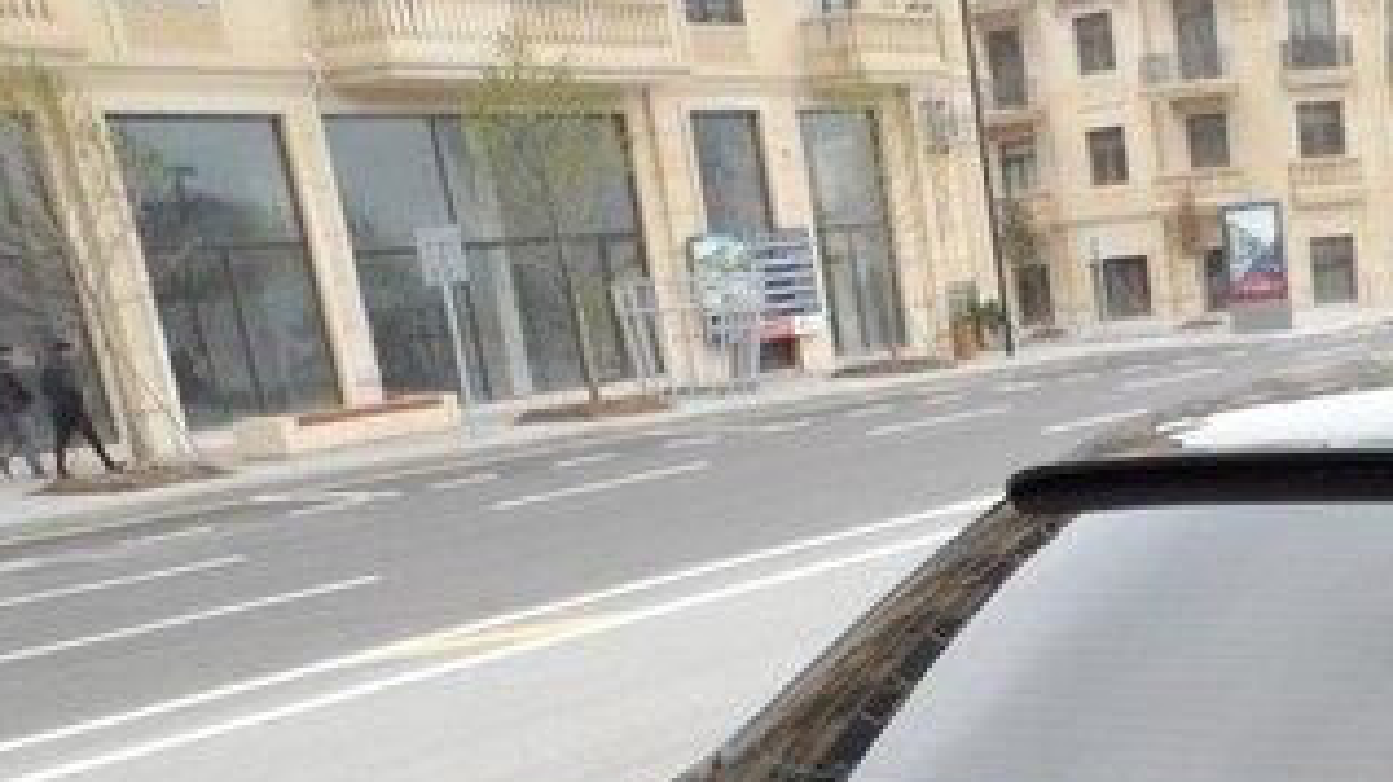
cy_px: 1008
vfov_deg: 18.9
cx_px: 1261
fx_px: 2178
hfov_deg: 33.5
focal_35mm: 59
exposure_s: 1/350
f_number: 3.3
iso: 80
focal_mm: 4.9
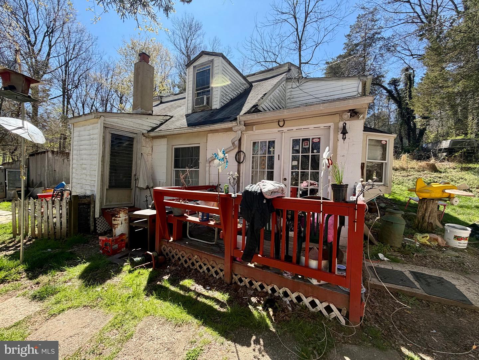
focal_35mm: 14
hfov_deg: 102.1
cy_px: 180
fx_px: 194
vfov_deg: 85.7
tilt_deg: -0.5
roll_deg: -1.9
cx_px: 240
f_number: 2.2
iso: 40
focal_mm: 2.22
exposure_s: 1/770
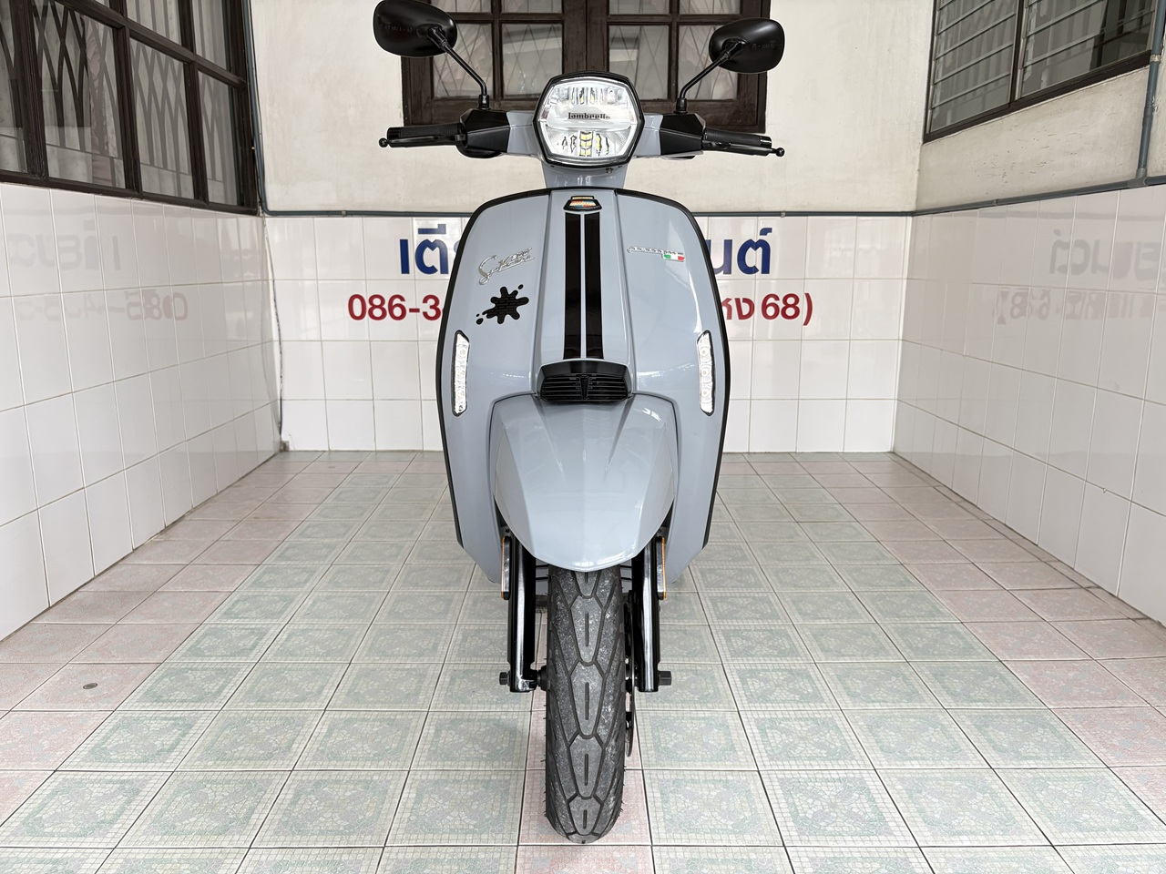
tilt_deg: -11.4
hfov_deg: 67.3
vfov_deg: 53.1
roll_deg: +0.4
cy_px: 437
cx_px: 583
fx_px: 876
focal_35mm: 26
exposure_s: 1/122
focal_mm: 5.96
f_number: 1.6
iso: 100
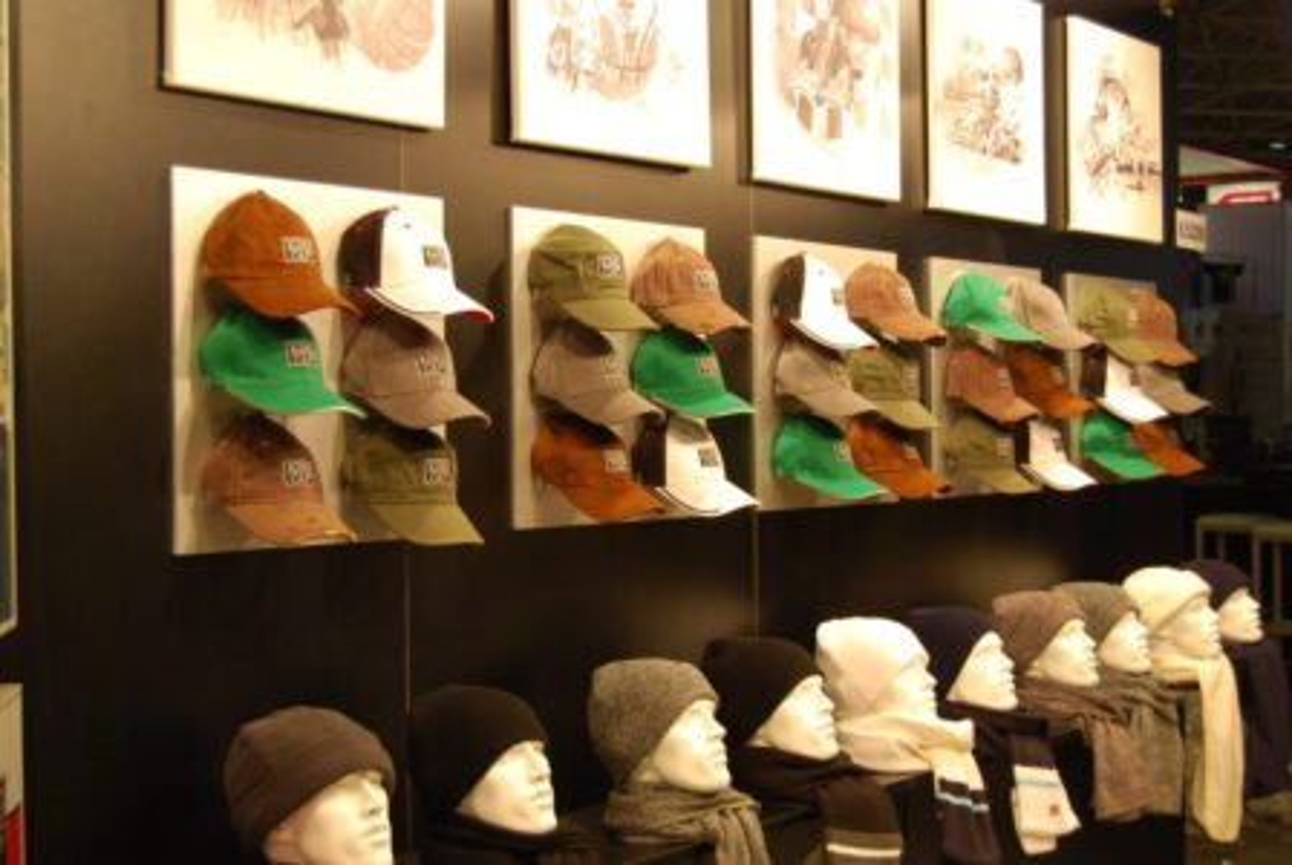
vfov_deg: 23.9
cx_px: 646
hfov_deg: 35.0
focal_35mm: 57
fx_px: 2048
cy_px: 432
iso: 320
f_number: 4.8
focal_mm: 38
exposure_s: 1/30
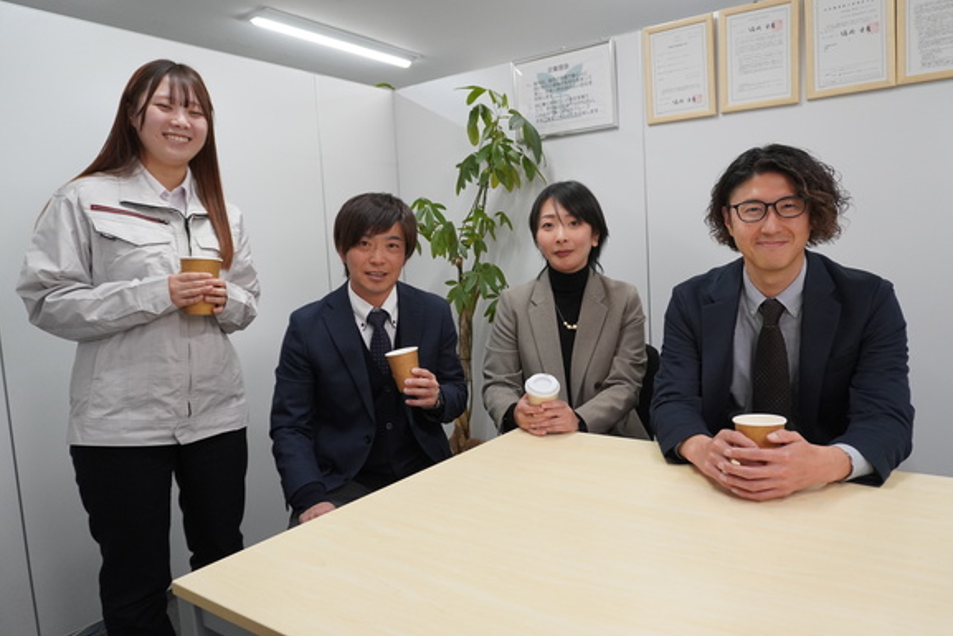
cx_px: 489
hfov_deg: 68.3
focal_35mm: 27
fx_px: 702
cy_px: 319
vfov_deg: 48.7
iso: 1000
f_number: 4
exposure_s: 1/160
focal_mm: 17
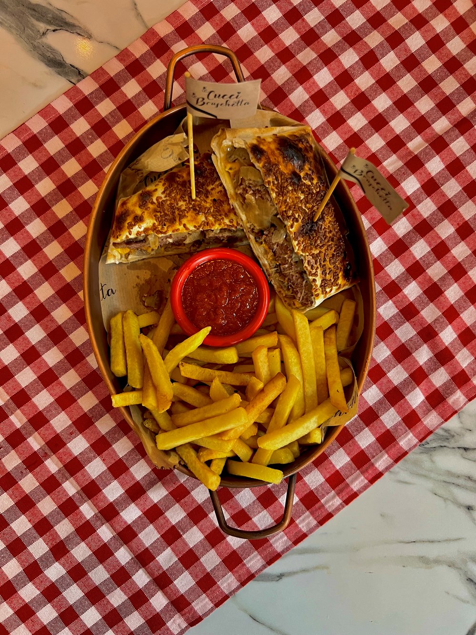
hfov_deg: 53.1
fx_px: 477
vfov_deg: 67.3
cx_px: 238
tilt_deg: -87.9
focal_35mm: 26
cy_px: 318
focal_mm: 5.7
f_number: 1.5
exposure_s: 1/50
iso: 200
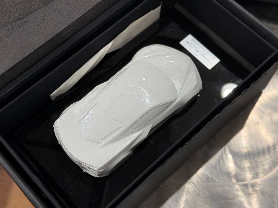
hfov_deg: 39.7
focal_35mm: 48
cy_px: 104
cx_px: 139
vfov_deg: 30.3
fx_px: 385
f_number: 1.78
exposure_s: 1/60
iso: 80
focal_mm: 6.76
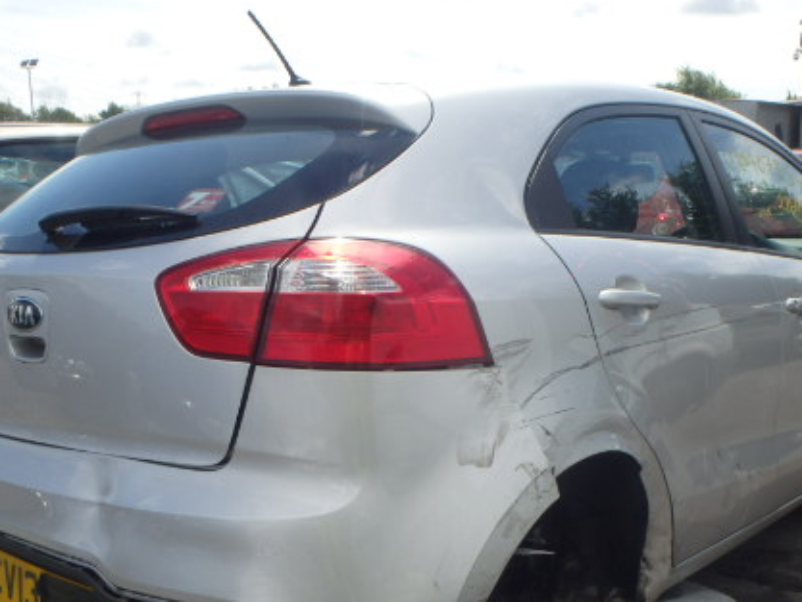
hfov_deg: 43.8
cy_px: 417
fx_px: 997
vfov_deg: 33.2
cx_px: 379
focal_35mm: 43
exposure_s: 1/100
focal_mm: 5
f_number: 11
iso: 125
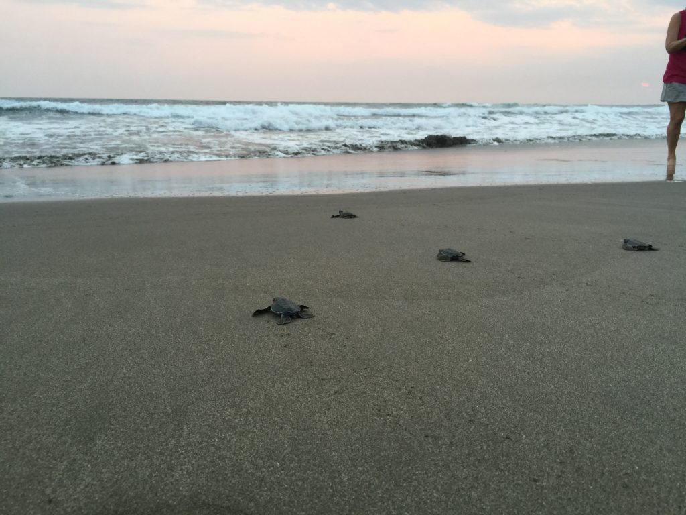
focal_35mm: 29
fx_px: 575
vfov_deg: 48.2
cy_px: 258
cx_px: 343
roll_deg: -2.7
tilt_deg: -13.1
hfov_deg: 61.7
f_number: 2.2
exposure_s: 1/40
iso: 32
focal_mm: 4.15
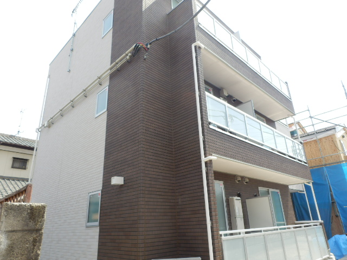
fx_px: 241
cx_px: 174
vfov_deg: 56.8
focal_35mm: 24
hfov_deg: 71.6
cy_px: 130
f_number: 3
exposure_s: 1/400
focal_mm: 4.2
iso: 80
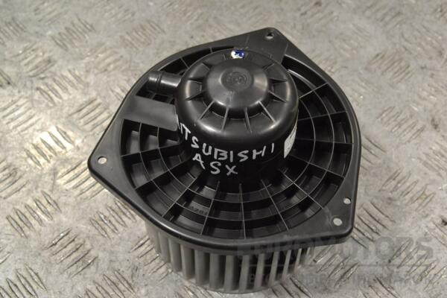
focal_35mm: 52
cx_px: 224
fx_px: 652
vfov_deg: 25.8
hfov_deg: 37.9
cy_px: 149
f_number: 9
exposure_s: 1/320
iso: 3200
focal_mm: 35
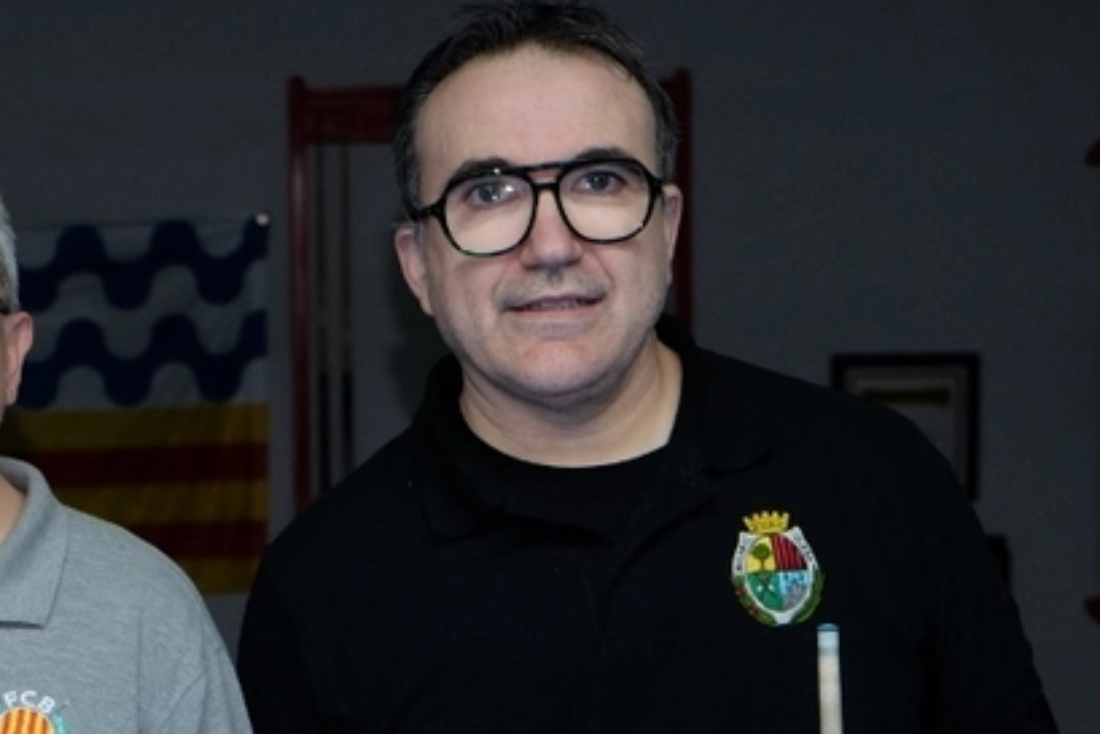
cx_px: -81
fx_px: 3026
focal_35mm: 99
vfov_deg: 13.7
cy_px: 653
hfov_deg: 19.8
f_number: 3.6
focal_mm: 30.2
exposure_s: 1/180
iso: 640
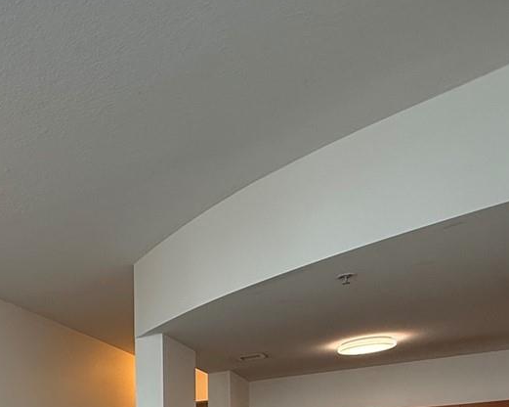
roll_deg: +0.8
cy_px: 516
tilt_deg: -1.5
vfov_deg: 29.4
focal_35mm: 42
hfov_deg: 36.1
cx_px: -72
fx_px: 632
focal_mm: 2.22
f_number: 2.2
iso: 125
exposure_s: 1/120
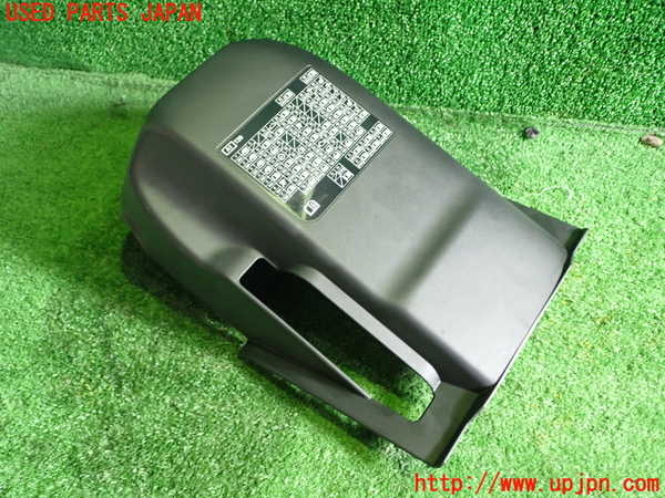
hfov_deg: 56.8
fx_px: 615
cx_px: 332
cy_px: 249
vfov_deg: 44.2
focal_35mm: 32
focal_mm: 5.79
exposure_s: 1/30
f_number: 2.4
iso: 400
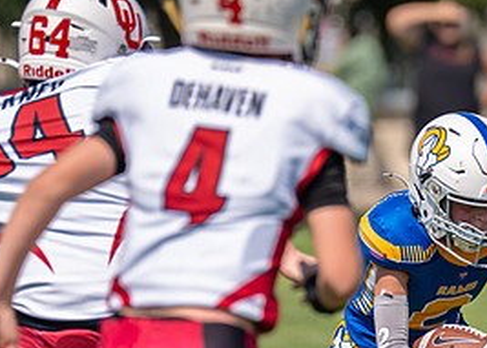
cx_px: 545
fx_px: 11679
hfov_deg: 2.4
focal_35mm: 844
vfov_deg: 1.7
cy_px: 258
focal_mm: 200
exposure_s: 1/2500
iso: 100
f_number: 2.8
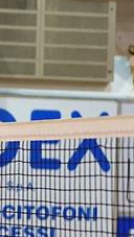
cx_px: -285
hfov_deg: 3.6
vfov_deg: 6.5
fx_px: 2087
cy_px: 221
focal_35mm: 331
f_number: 2.8
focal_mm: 70
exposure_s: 1/400
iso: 2200
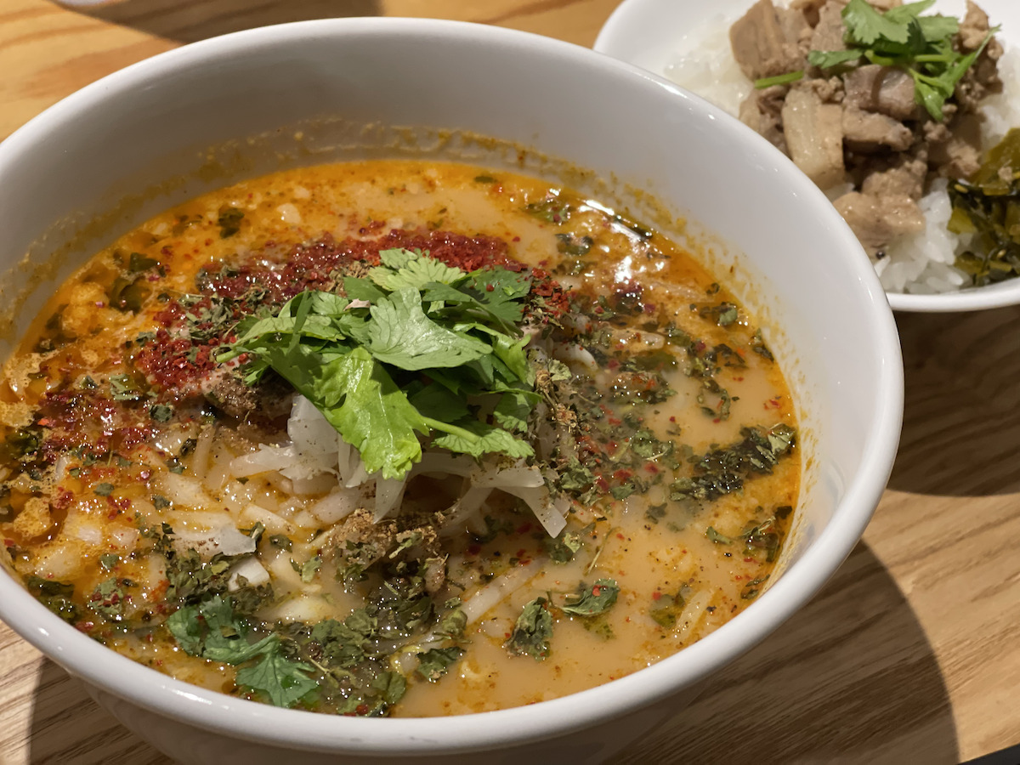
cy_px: 382
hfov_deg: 30.3
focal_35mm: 64
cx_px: 510
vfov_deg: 22.9
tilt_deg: -47.0
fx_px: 1886
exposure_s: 1/33
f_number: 2.2
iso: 250
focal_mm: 7.5
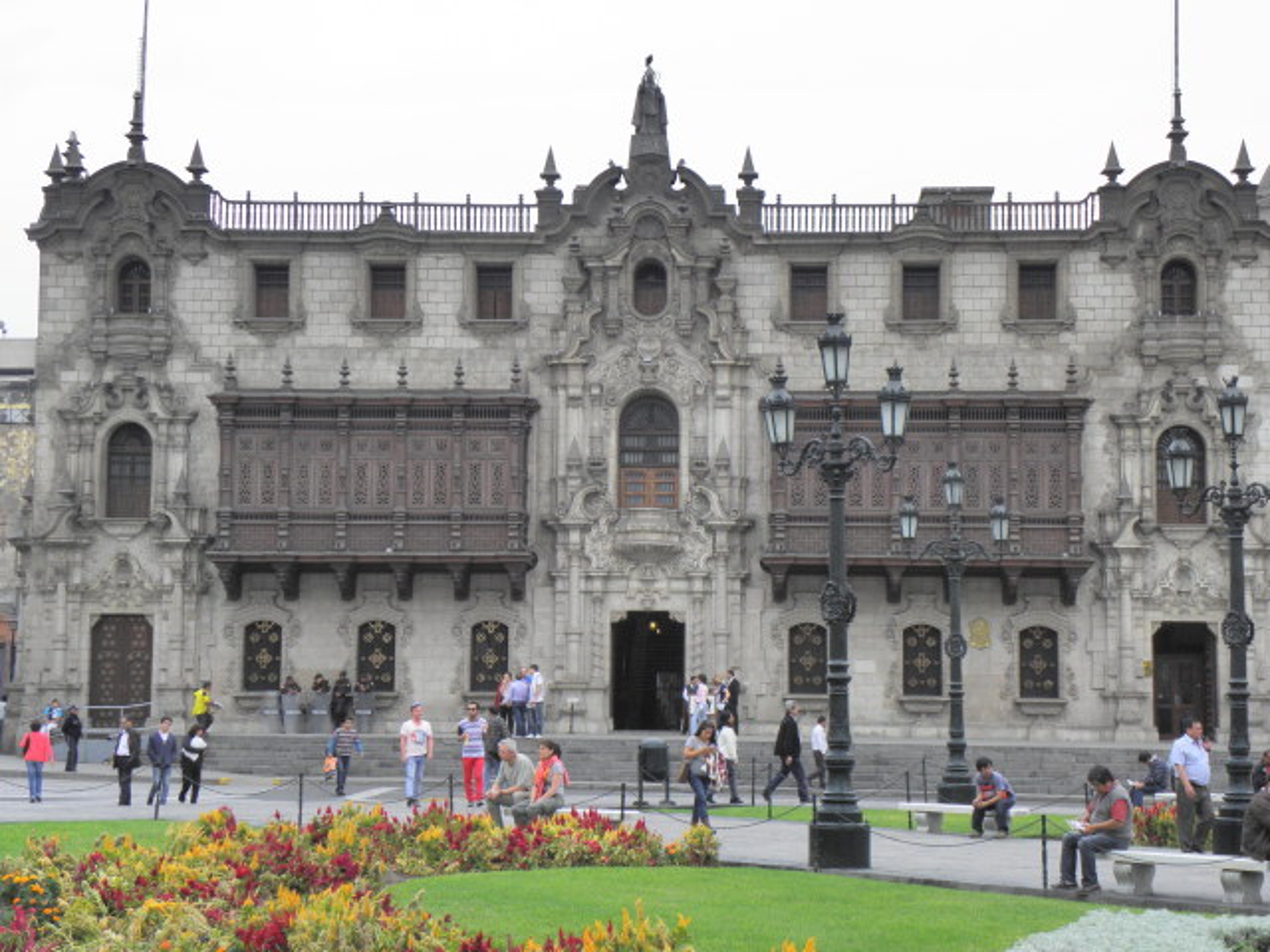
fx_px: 2568
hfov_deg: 27.8
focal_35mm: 70
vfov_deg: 21.0
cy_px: 476
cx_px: 635
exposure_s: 1/400
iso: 100
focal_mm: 12.55
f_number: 3.8
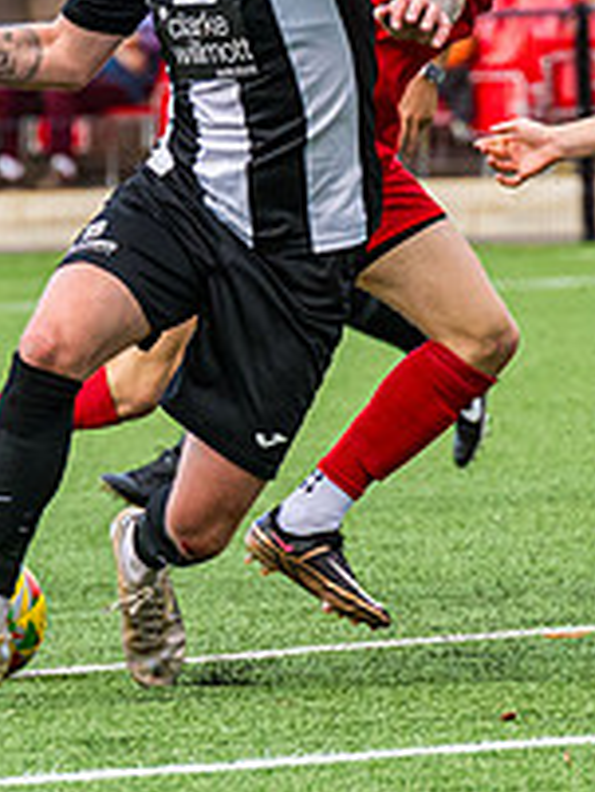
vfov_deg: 2.6
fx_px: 17537
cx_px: -114
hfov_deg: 1.9
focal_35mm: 766
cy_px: 272
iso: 800
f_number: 4.5
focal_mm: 155
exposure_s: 1/1600
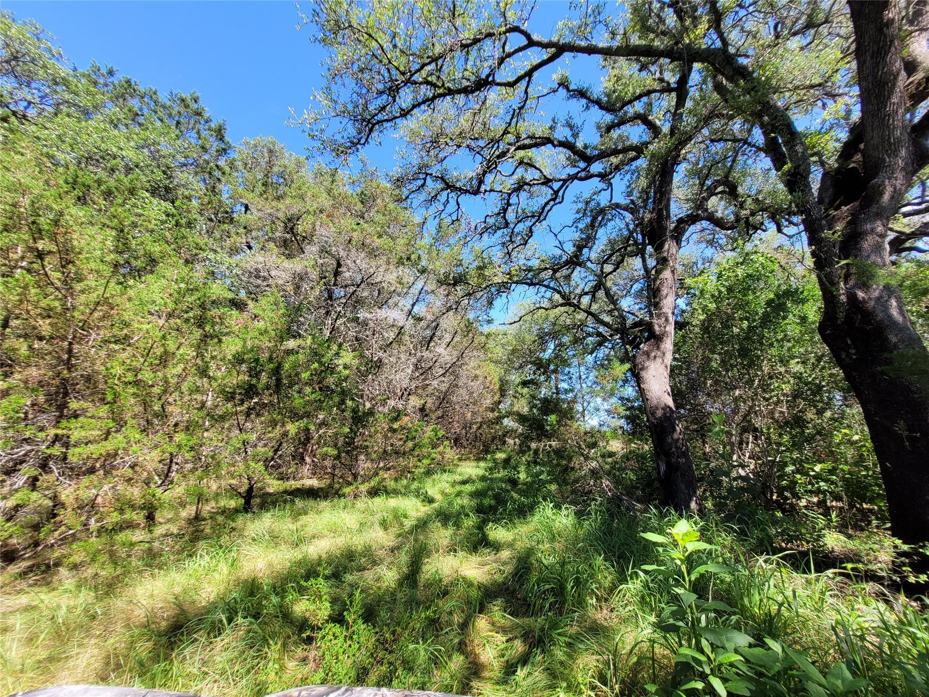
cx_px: 464
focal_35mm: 13
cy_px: 348
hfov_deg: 106.2
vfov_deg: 89.9
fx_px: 349
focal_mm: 1.74
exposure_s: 1/369
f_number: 2.2
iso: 40
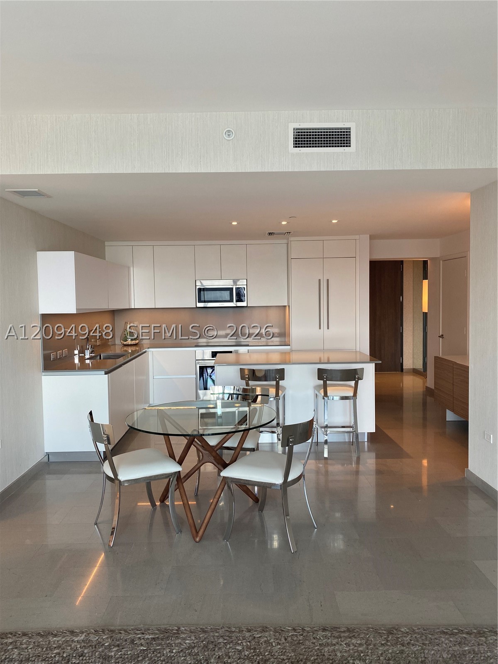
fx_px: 499
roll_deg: +0.3
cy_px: 332
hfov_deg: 53.1
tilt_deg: -2.4
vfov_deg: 67.3
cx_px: 249
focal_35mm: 26
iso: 64
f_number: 1.8
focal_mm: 4.25
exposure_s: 1/60
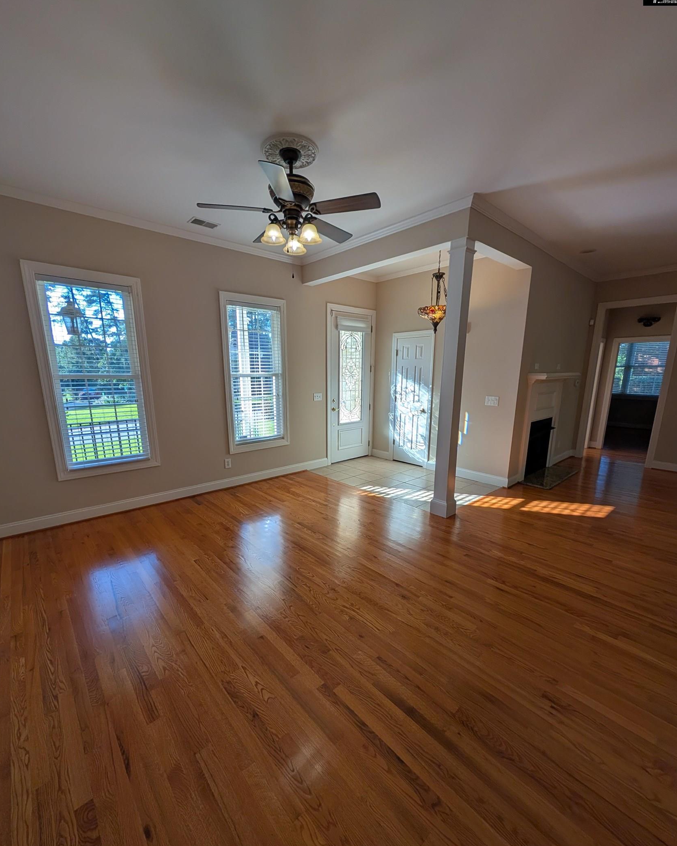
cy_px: 454
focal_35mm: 13
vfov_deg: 104.7
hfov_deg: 92.2
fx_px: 326
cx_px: 329
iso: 58
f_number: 1.7
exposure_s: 1/464
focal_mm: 2.02
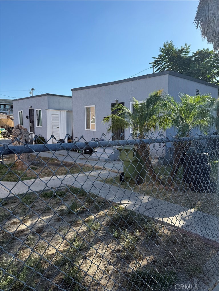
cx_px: 110
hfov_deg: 56.8
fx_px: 202
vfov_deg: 71.6
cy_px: 146
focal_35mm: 24
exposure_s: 1/2801
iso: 80
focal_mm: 6.76
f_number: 1.78
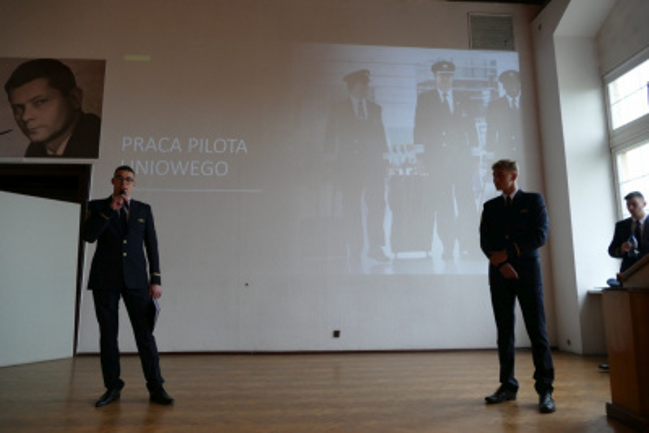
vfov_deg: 51.3
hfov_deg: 71.5
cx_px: 324
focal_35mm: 25
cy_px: 216
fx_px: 451
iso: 400
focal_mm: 9.24
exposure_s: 1/60
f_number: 2.8
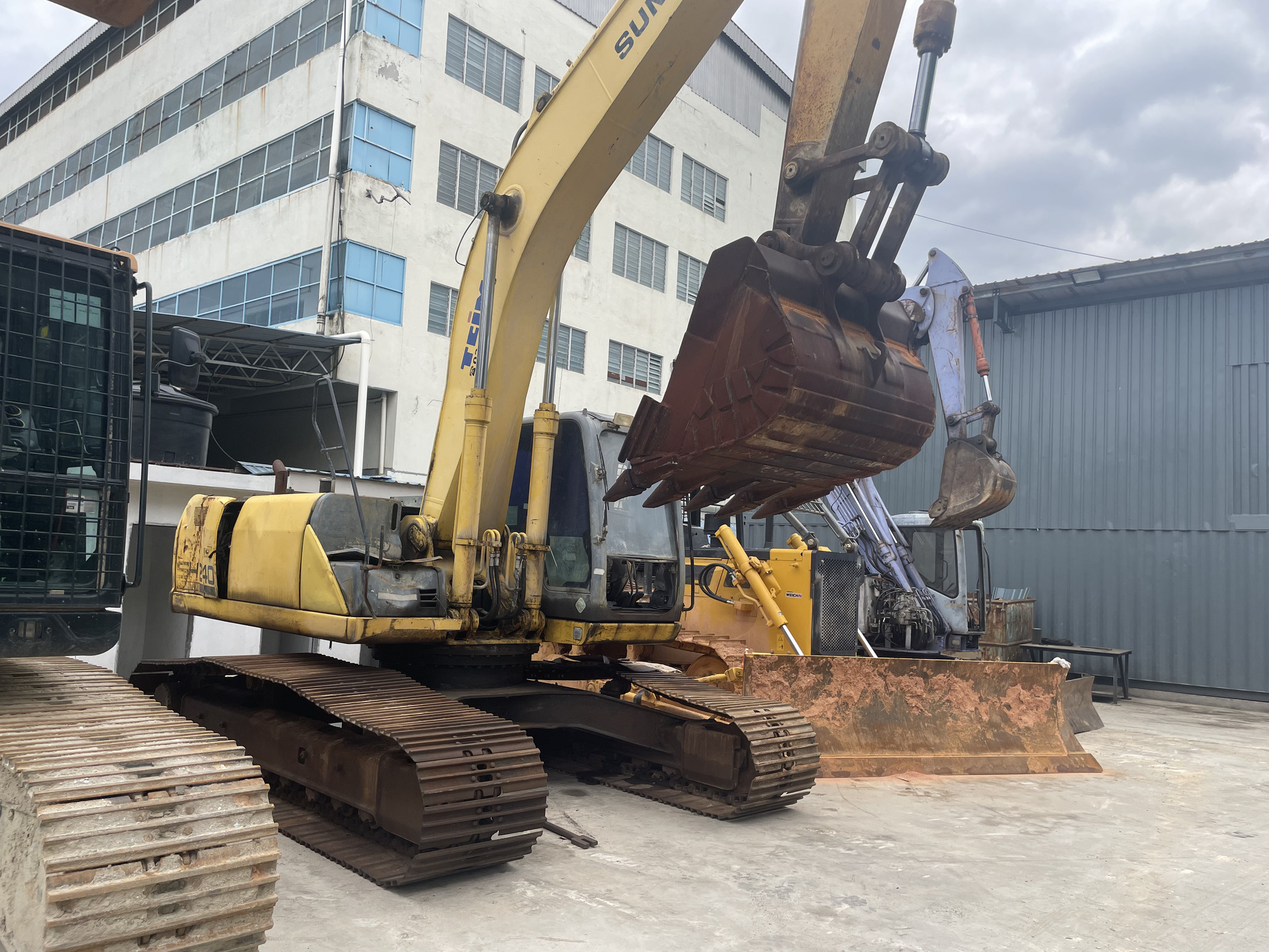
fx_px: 953
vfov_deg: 53.1
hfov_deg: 67.3
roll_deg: -2.7
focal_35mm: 26
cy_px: 476
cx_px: 634
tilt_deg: +7.3
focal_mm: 4.2
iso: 32
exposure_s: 1/1114
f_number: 1.6
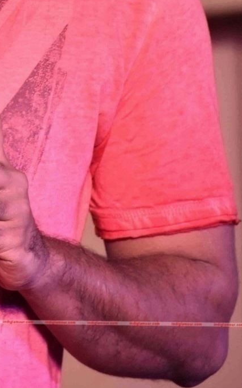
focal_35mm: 614
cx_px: -109
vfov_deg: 3.4
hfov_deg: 2.1
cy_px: -145
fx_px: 6479
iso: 1000
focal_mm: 140
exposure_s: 1/125
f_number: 5.6
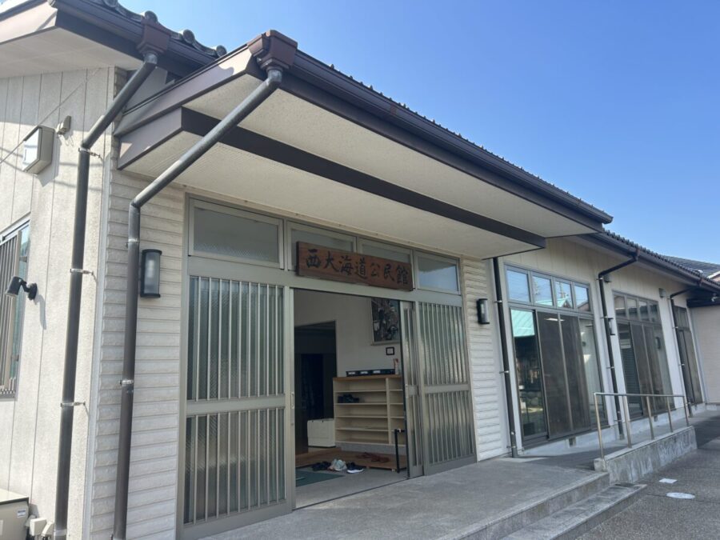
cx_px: 360
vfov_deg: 53.1
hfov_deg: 67.3
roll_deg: +4.8
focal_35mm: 26
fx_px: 541
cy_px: 270
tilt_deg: +15.9
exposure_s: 1/1934
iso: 50
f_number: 1.5
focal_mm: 5.7
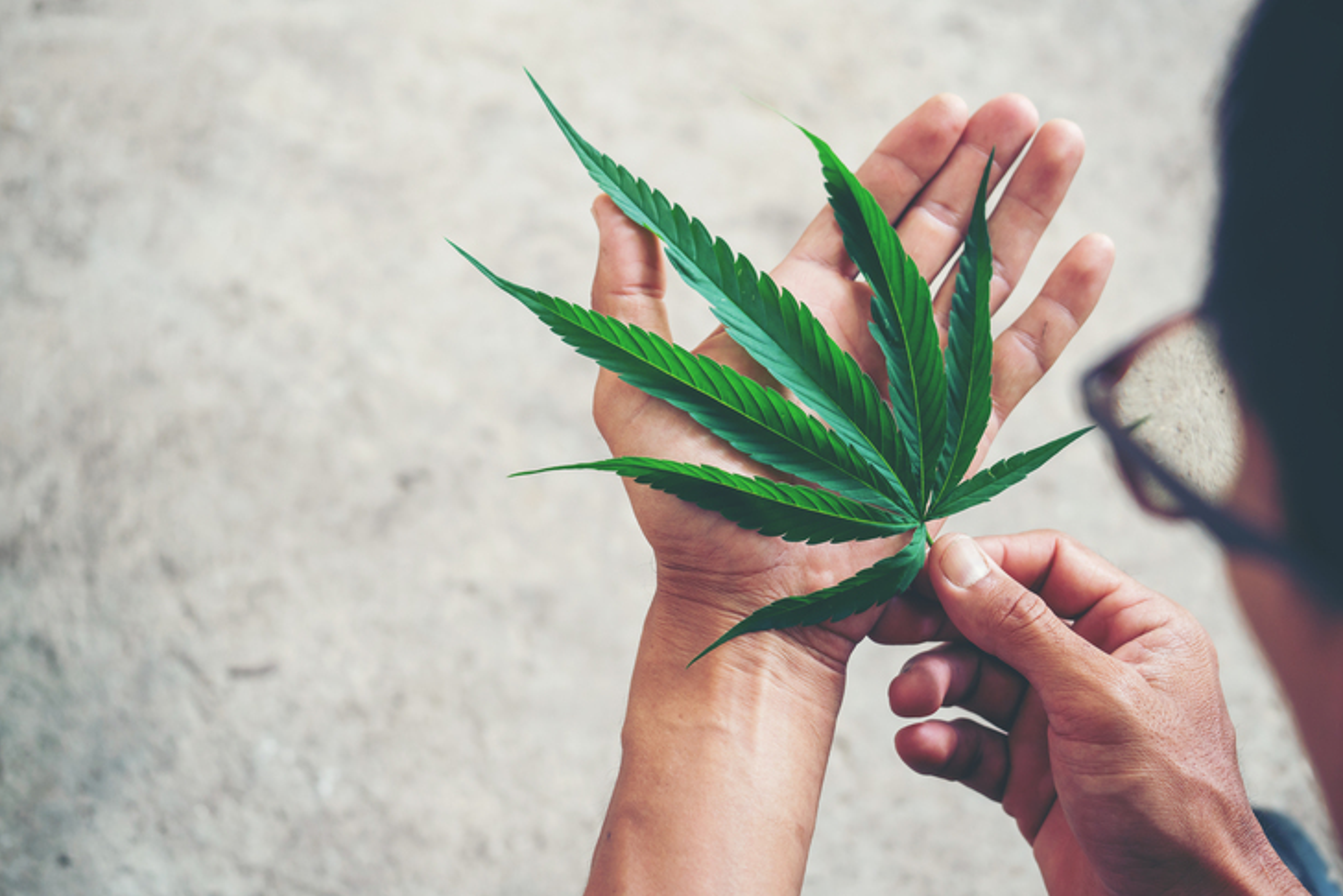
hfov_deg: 22.9
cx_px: 729
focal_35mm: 89
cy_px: 441
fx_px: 3321
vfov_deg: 15.4
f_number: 4.5
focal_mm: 81
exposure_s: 1/160
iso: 400
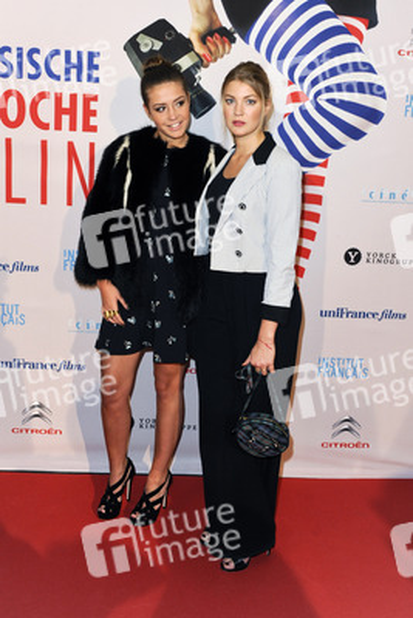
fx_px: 533
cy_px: 309
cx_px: 206
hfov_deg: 42.4
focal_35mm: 31
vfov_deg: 60.3
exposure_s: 1/125
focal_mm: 31
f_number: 5.6
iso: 1000
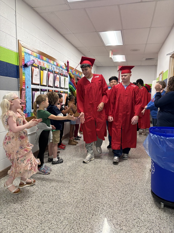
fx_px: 174
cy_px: 116
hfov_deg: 53.1
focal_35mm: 26
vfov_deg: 67.3
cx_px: 87
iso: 160
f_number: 1.6
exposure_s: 1/60
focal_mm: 5.96
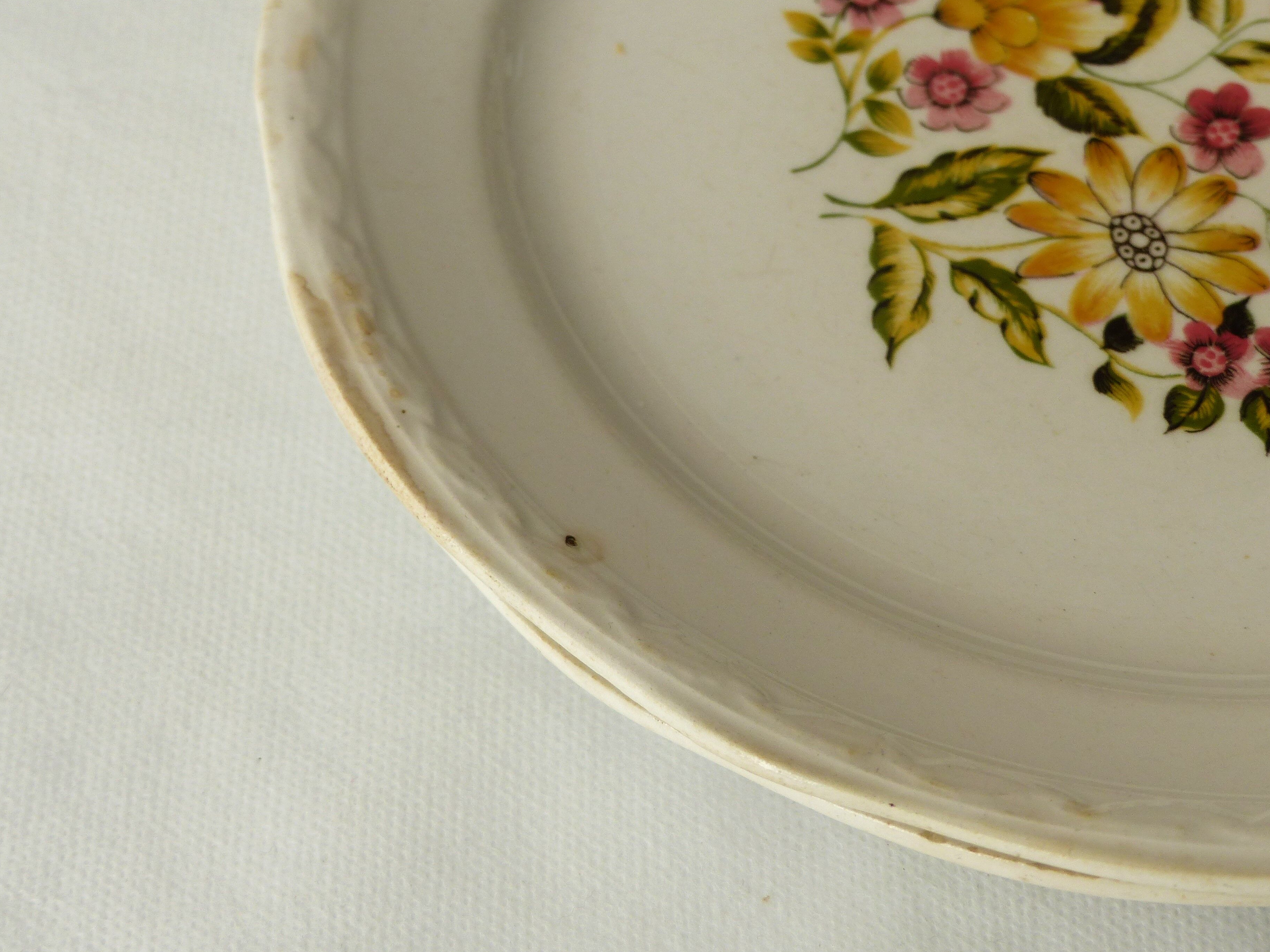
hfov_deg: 25.3
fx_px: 2825
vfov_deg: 19.1
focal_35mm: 77
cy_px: 458
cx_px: 640
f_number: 2.8
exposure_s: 1/100
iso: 100
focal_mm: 11.9
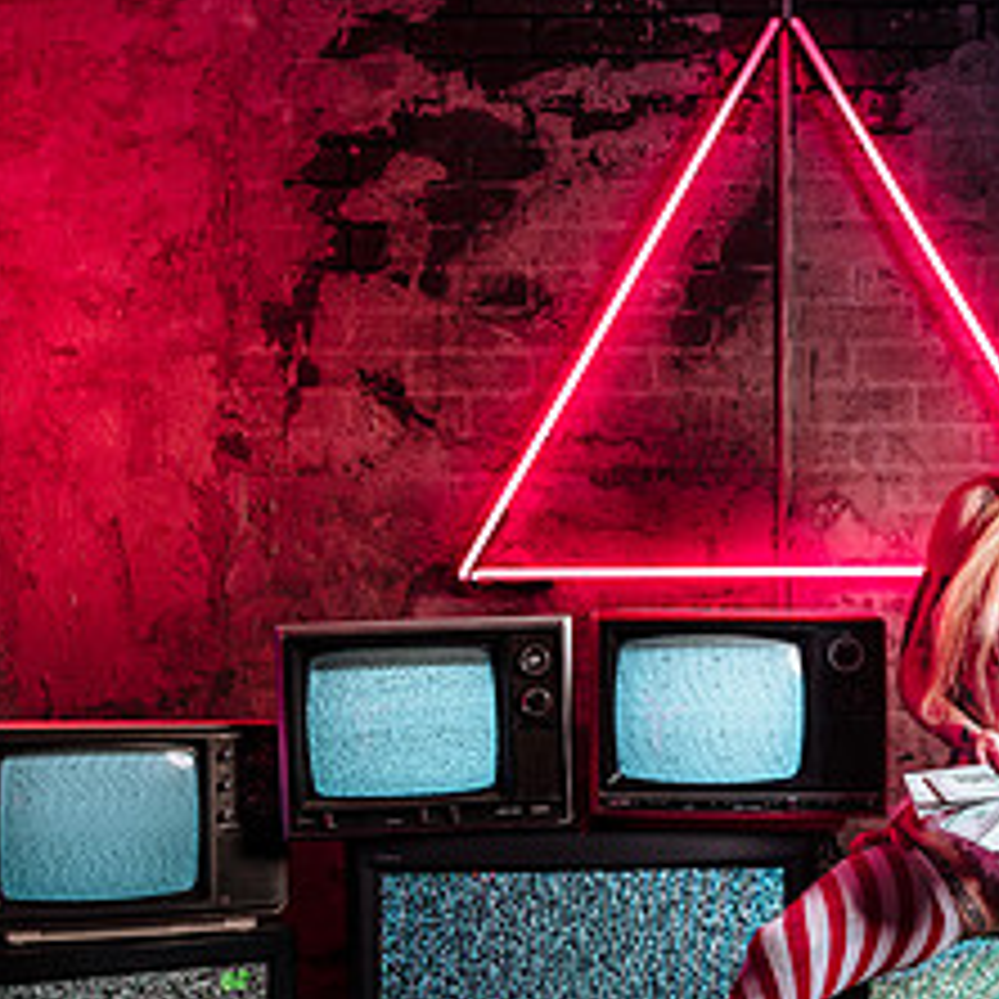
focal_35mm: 54
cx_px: 670
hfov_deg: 31.4
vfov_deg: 31.3
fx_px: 1763
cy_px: 704
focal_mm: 24
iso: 200
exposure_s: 1/60
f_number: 4
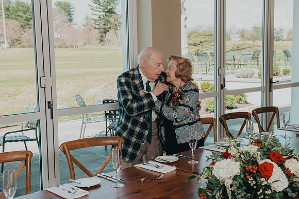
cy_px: 100
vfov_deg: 26.3
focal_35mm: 51
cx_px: 150
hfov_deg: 38.6
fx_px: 426
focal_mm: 48
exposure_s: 1/200
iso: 400
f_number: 5.6
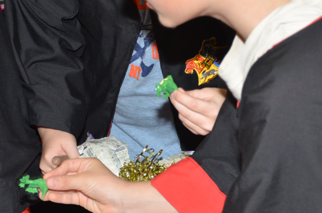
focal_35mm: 144
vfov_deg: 9.5
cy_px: 116
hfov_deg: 14.3
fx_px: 1285
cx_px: 151
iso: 800
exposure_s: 1/60
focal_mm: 48
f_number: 4.8
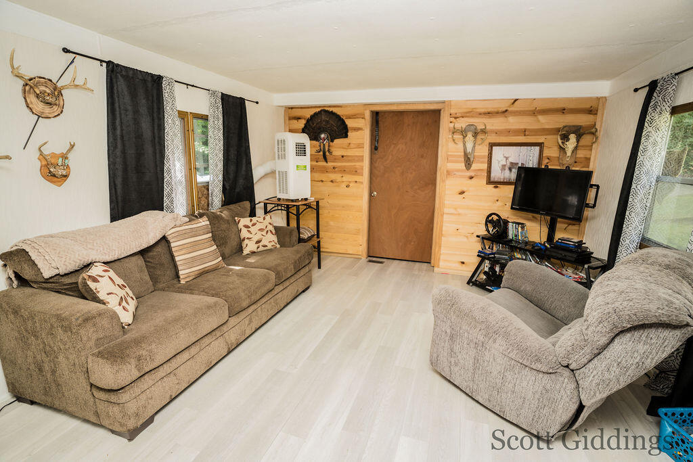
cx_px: 346
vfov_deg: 70.5
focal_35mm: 17
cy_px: 231
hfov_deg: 93.3
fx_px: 327
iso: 500
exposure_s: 1/80
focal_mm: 17
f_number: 3.5
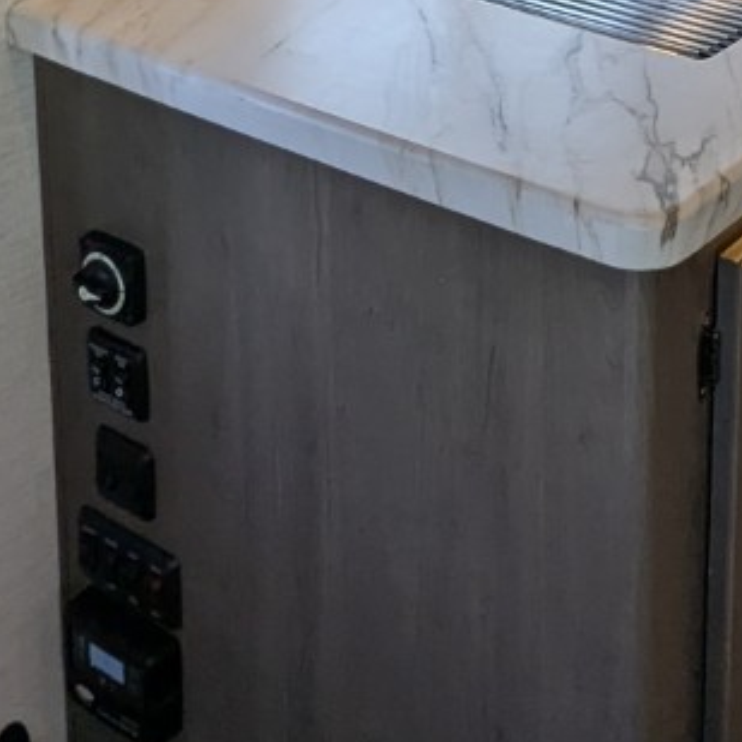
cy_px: -315
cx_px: 609
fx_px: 1552
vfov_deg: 22.8
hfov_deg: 26.3
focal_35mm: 64
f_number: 2.2
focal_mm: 2.35
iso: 48
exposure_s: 1/219
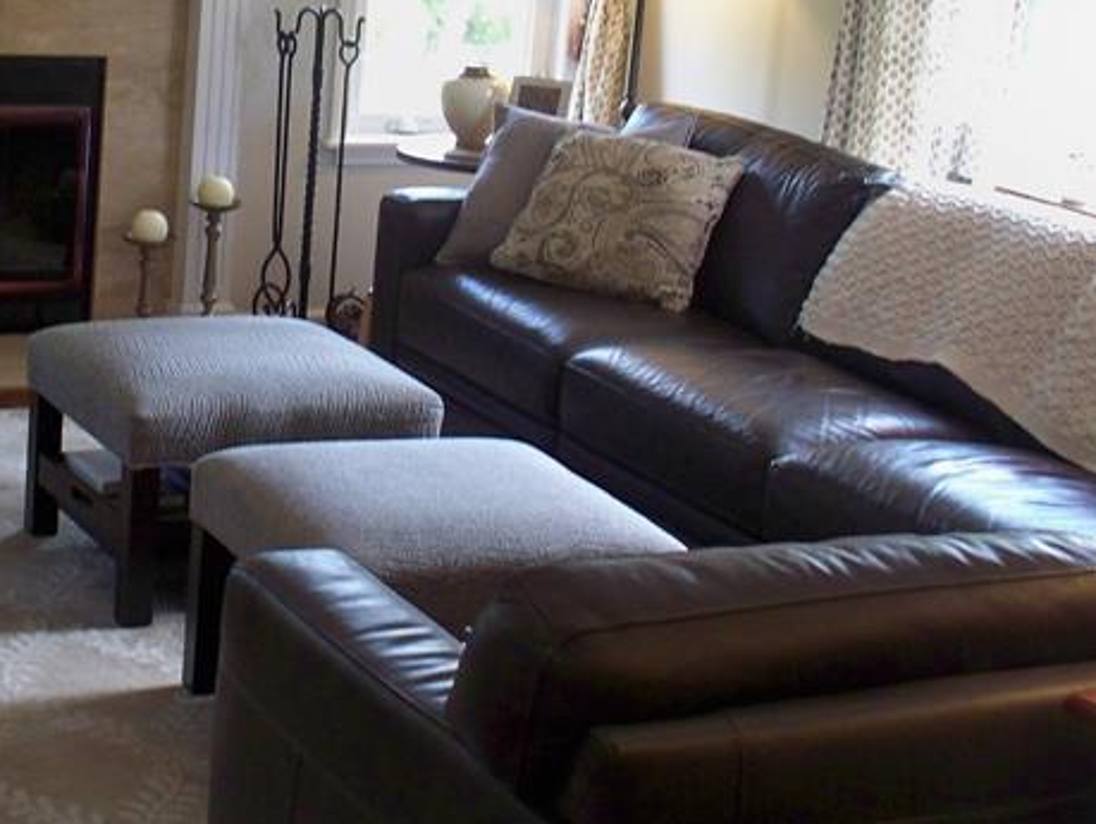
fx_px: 2472
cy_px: 146
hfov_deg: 24.7
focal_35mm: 78
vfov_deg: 18.7
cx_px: 284
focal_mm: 7.54
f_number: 2.8
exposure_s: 1/30
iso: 200
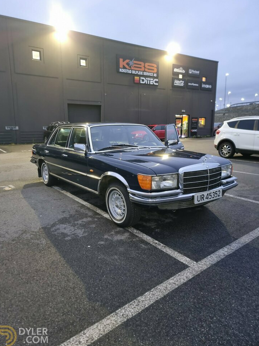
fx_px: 249
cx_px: 125
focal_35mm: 25
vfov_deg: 69.4
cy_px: 170
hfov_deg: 54.9
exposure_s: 1/10
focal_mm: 6.7
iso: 395
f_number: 1.8
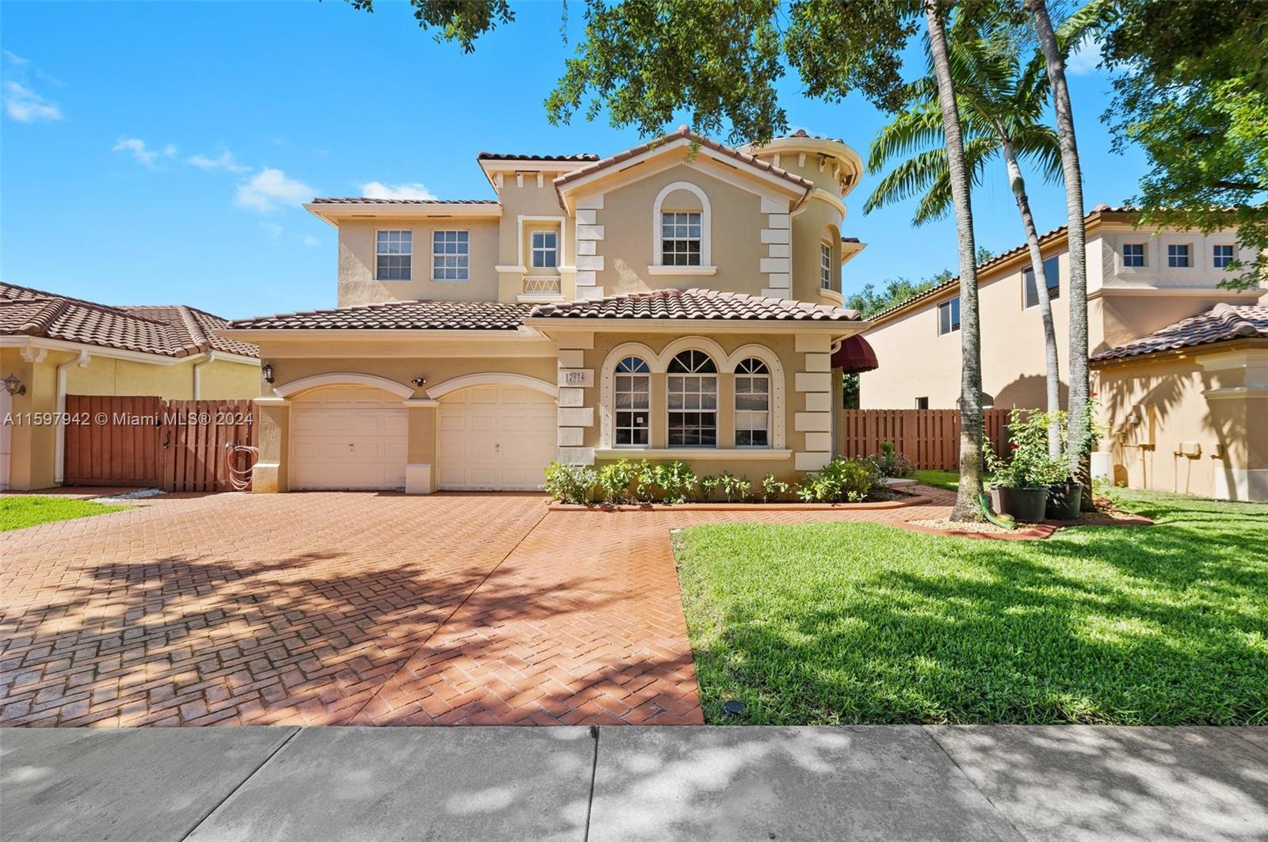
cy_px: 421
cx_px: 634
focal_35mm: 14
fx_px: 493
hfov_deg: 104.3
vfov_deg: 81.1
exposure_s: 1/80
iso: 200
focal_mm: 14
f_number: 8
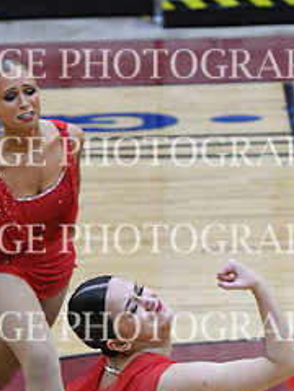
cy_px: 458
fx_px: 5719
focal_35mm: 505
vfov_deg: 3.9
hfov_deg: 2.9
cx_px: 48
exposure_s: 1/400
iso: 4000
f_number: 3.5
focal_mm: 145
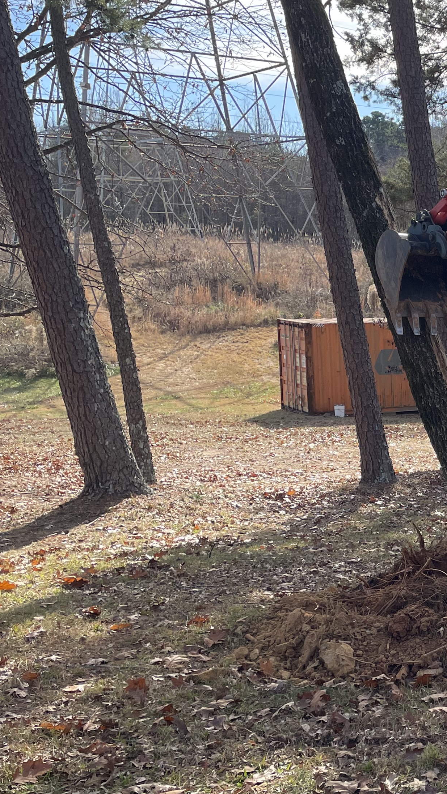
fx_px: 1096
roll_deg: +0.1
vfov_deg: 39.8
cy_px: 438
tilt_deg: -10.9
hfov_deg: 19.6
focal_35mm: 52
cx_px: 697
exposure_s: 1/1043
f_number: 1.6
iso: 32
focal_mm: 4.2
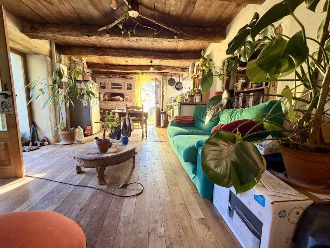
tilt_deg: -7.4
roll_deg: -0.7
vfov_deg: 85.7
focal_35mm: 14
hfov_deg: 102.1
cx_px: 165
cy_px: 124
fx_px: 133
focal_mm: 2.22
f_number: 2.2
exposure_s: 1/72
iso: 320
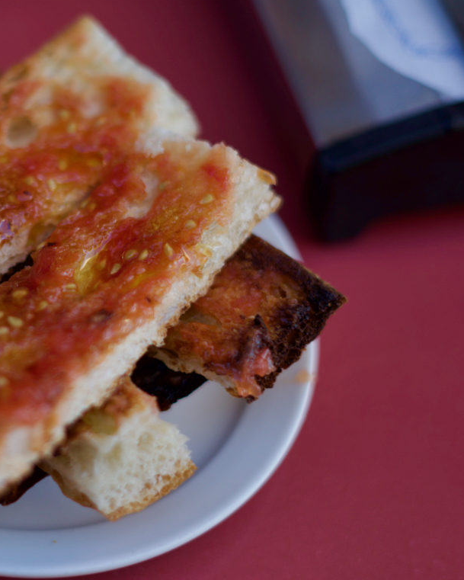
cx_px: 45
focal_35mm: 79
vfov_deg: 24.1
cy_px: 278
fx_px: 1356
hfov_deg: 19.1
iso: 100
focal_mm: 50
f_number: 1.8
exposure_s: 1/400
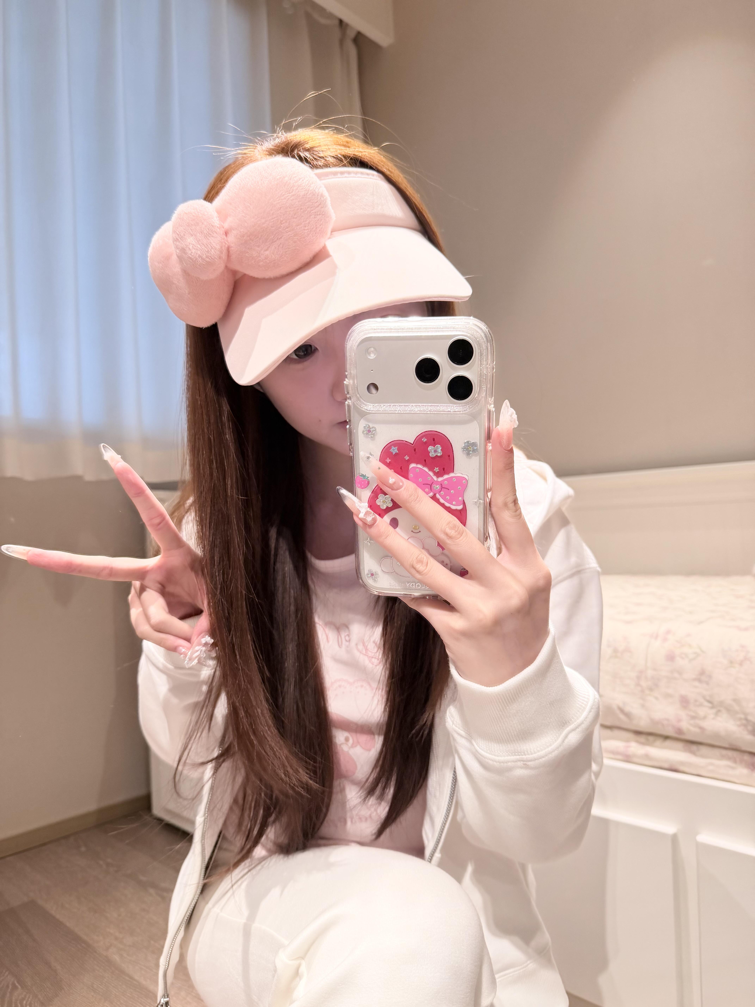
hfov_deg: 56.8
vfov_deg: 71.6
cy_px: 504
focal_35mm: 24
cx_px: 378
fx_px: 698
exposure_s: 1/100
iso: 250
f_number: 1.78
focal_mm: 6.76
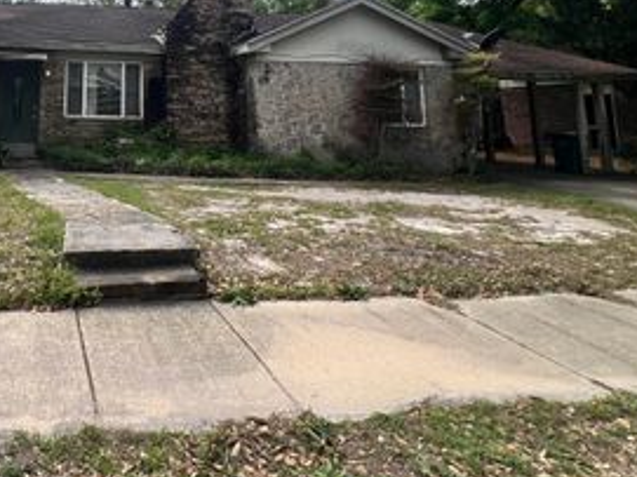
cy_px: 51
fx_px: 441
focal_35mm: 24
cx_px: 89
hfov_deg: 62.6
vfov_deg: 50.6
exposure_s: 1/1698
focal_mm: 1.57
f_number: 1.8
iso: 32
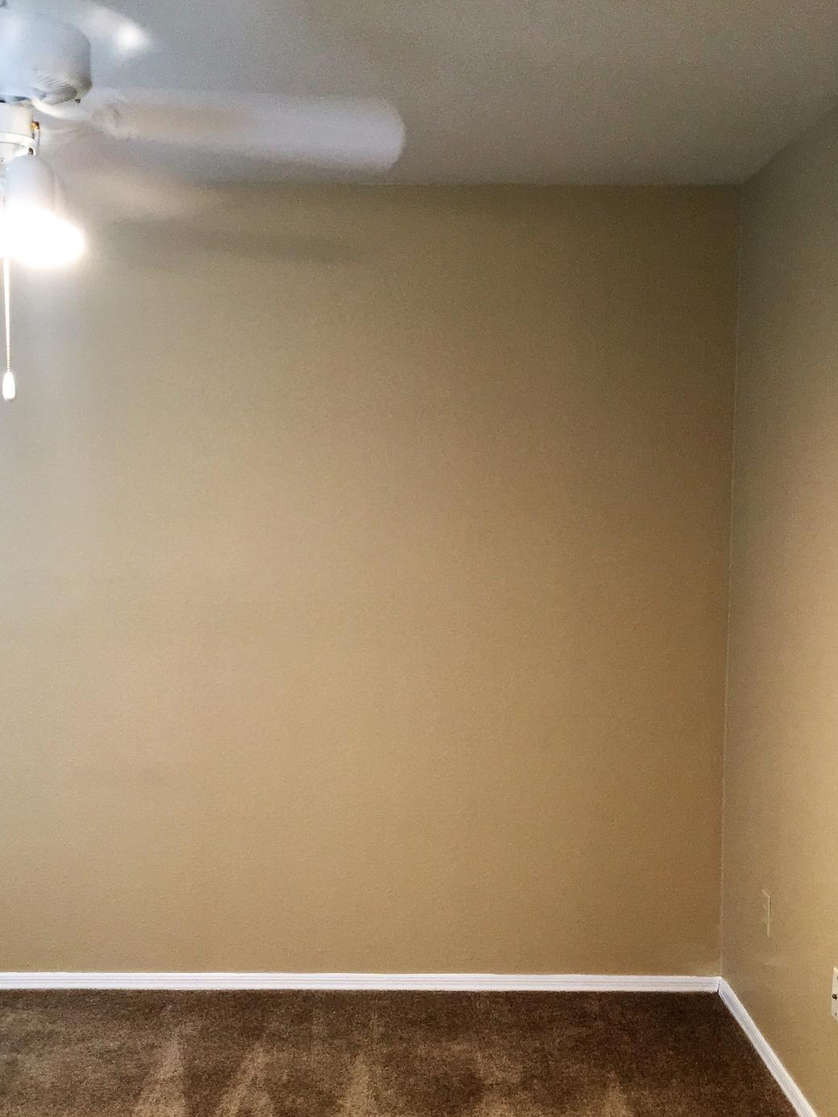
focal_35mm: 42
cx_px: 372
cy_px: 616
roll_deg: +0.1
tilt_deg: -4.9
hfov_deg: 34.3
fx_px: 1355
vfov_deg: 44.7
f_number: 2.2
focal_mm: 4.15
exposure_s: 1/30
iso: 80
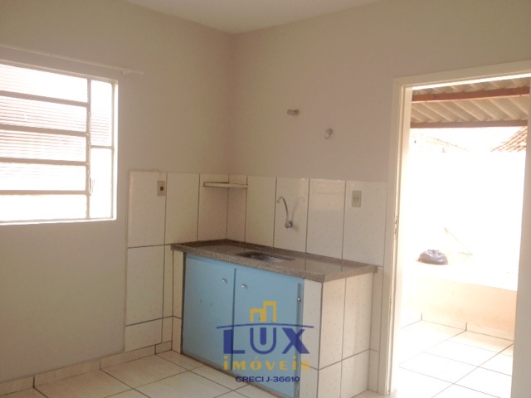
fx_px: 537
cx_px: 266
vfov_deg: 40.7
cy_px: 199
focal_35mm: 35
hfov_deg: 52.6
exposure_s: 1/156
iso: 50
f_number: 2.4
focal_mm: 4.28
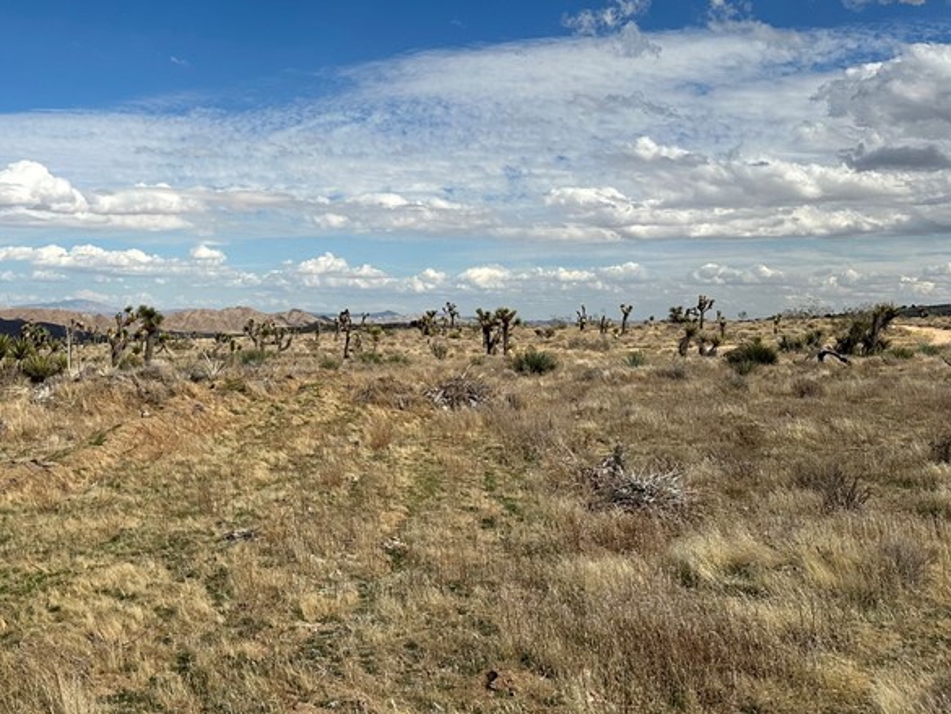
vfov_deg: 34.3
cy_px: 286
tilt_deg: +2.1
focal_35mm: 42
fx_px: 1154
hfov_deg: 43.8
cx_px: 275
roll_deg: -0.3
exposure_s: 1/8929
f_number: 1.78
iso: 80
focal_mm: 6.86
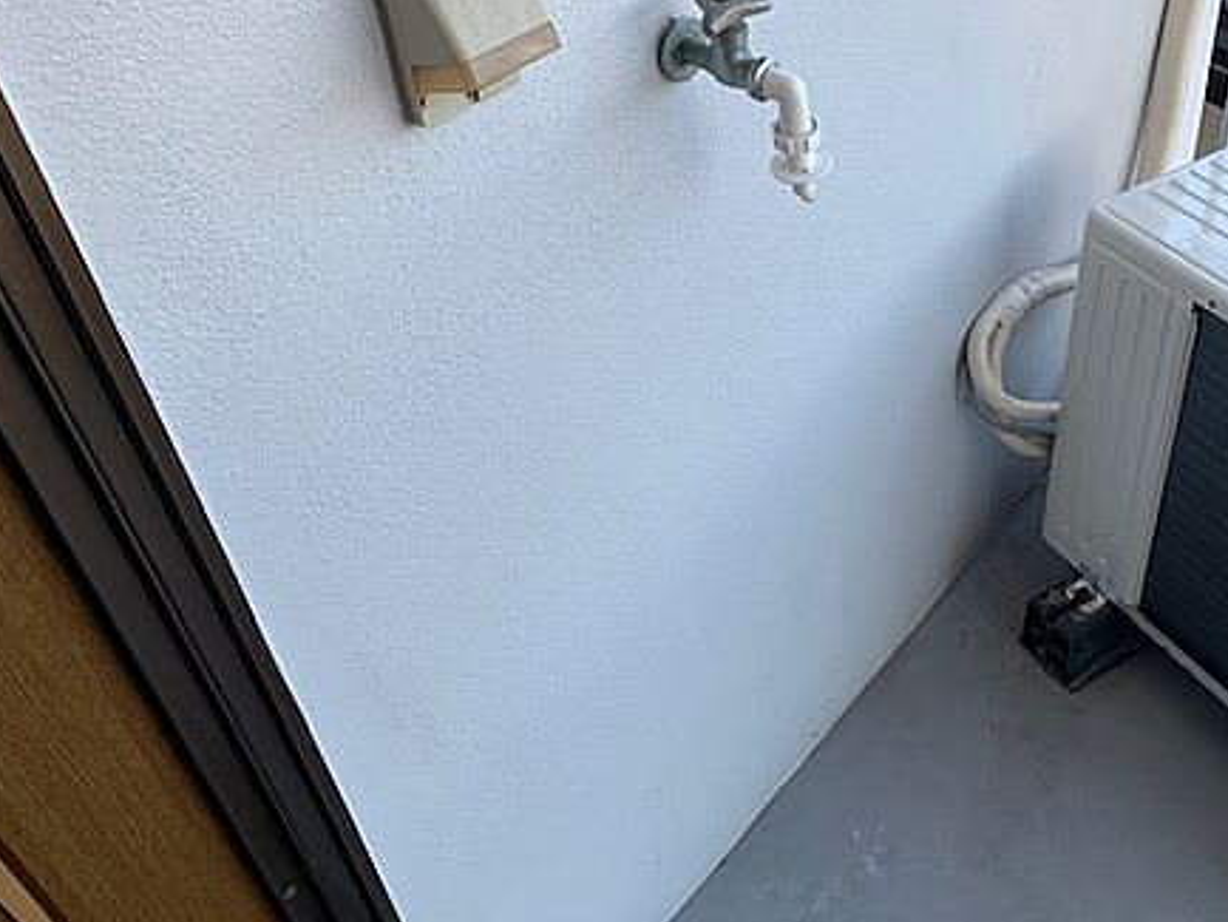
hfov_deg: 50.3
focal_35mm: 36
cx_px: 831
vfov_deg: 39.6
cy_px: 403
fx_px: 1277
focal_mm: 4.25
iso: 25
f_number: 1.8
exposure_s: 1/122
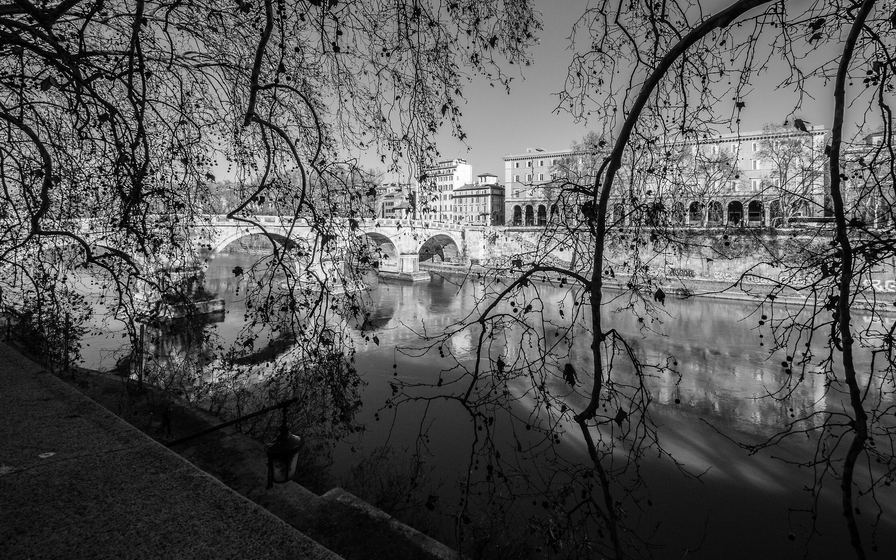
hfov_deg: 97.7
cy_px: 220
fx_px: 391
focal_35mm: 16
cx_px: 476
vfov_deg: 70.4
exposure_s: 1/640
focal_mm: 7
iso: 200
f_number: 9
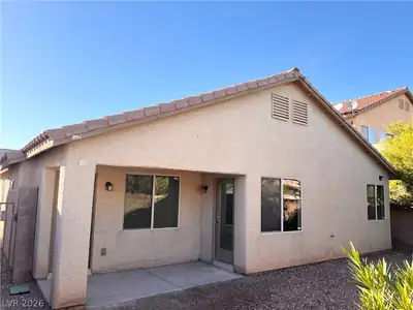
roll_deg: -1.9
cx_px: 206
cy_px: 155
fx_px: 310
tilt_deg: +6.6
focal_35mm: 26
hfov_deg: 67.3
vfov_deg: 53.1
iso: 50
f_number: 1.5
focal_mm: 5.7
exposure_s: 1/2083
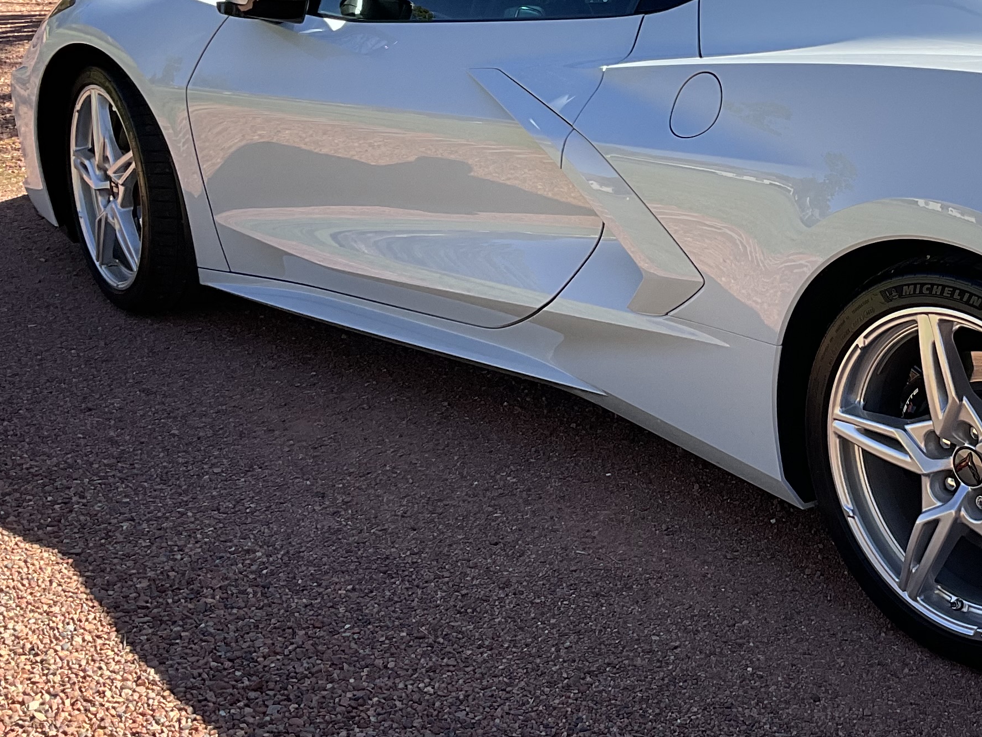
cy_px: 164
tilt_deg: -15.1
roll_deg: -0.2
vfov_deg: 22.0
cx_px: 899
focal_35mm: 66
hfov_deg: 28.2
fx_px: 1872
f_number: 1.8
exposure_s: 1/719
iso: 16
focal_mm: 3
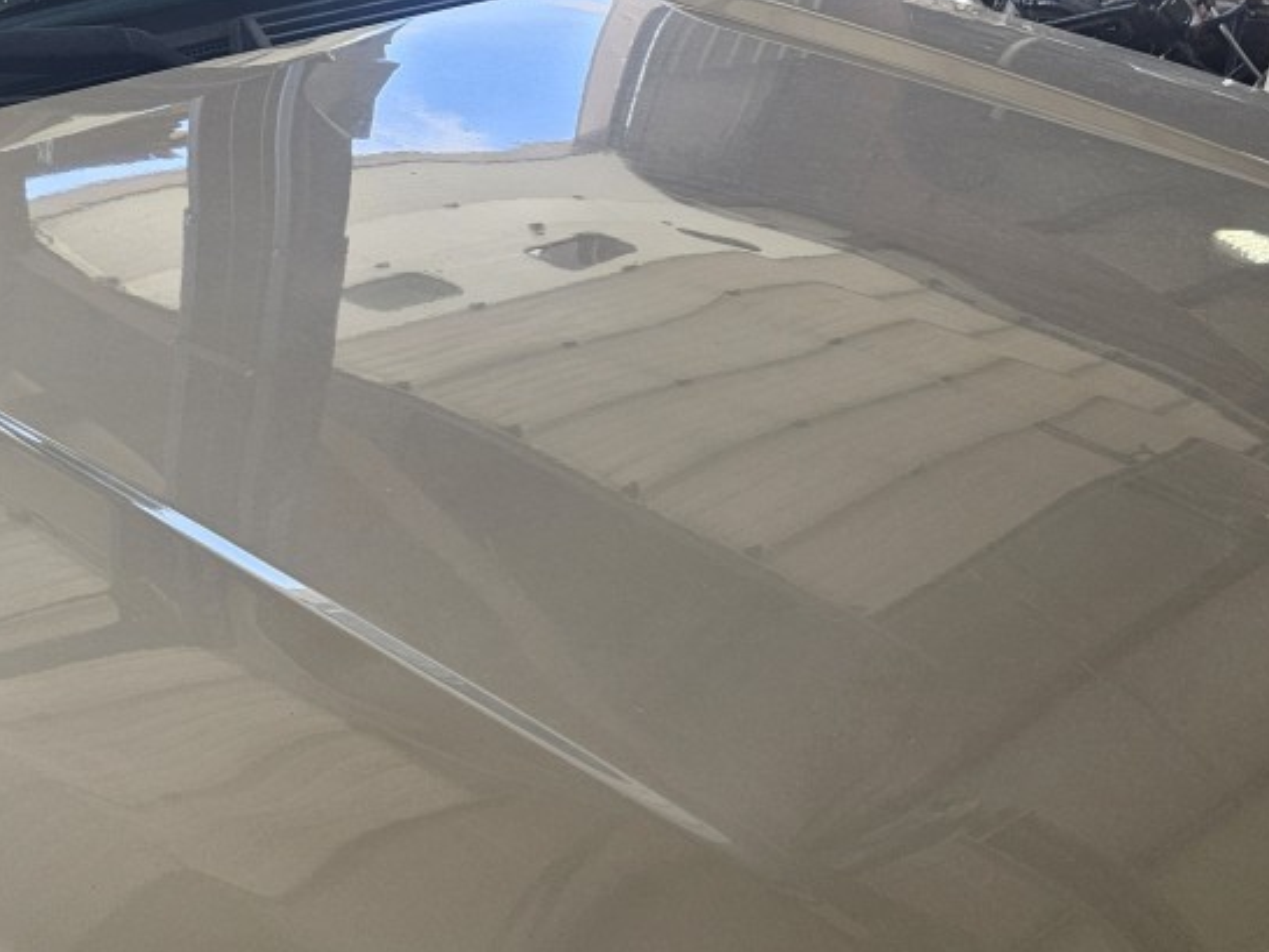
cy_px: 808
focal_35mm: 54
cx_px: 312
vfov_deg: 26.4
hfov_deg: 34.8
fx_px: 1980
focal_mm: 5.4
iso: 50
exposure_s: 1/120
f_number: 1.8
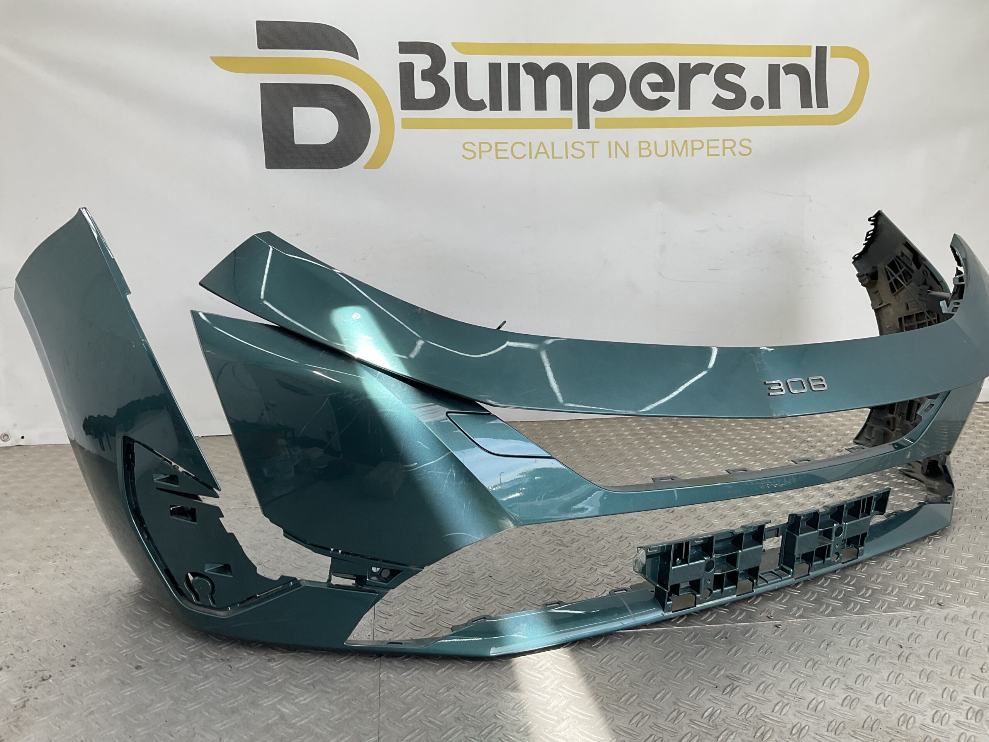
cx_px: 494
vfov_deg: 48.2
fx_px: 829
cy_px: 371
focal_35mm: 29
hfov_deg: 61.7
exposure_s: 1/151
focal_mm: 3
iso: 16
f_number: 1.8
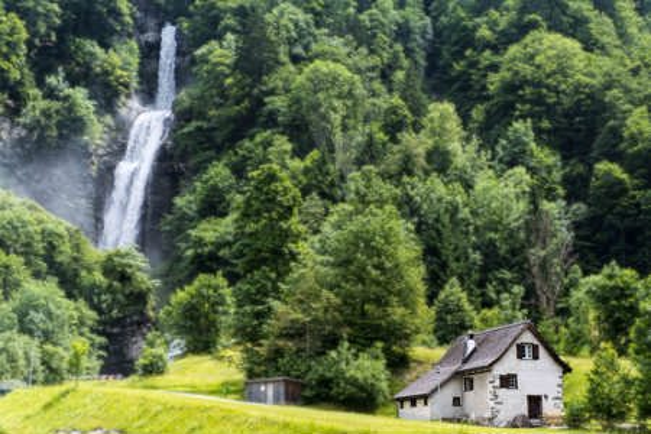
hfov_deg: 36.2
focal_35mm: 55
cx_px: 326
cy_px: 217
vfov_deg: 24.6
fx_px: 995
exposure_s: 1/1250
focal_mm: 55
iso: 160
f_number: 2.2
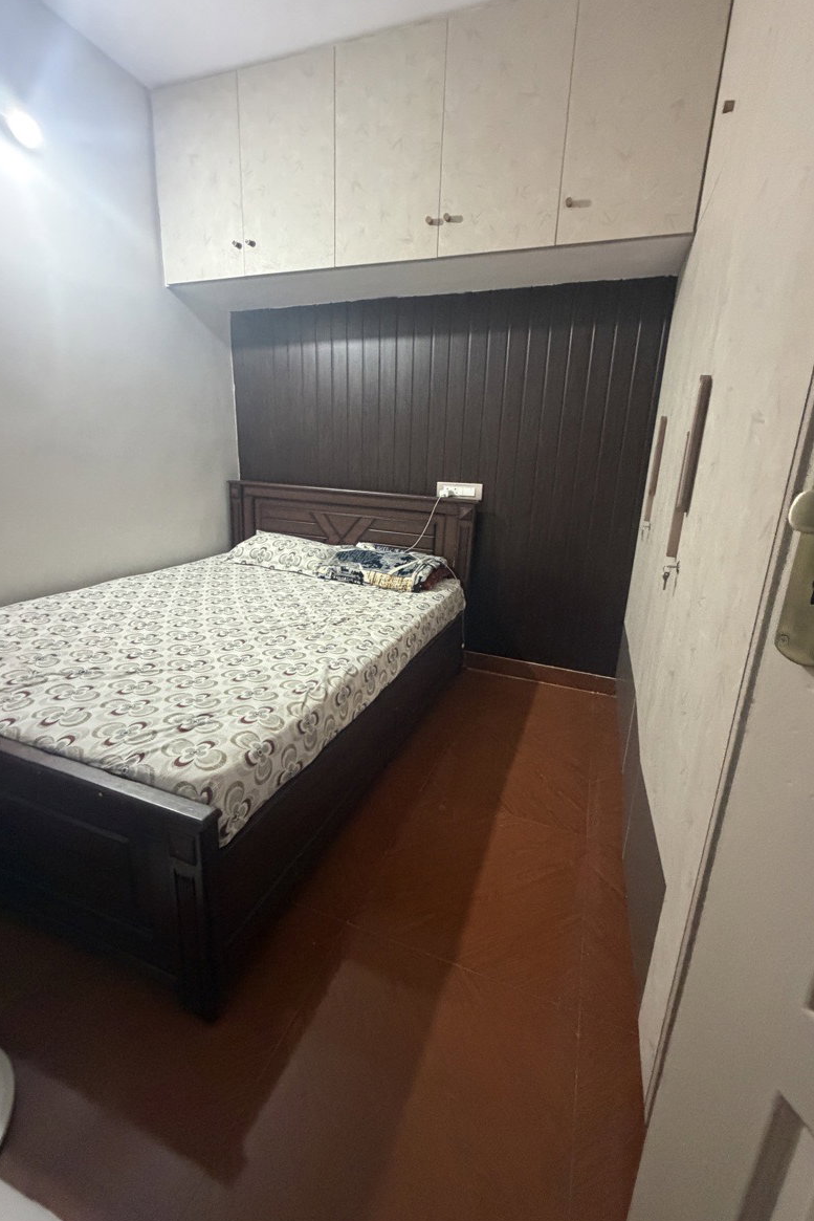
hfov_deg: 77.3
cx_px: 415
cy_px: 598
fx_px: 509
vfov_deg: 100.4
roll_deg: -3.9
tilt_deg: -14.8
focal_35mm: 15
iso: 800
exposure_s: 1/50
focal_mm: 2.22
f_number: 2.2
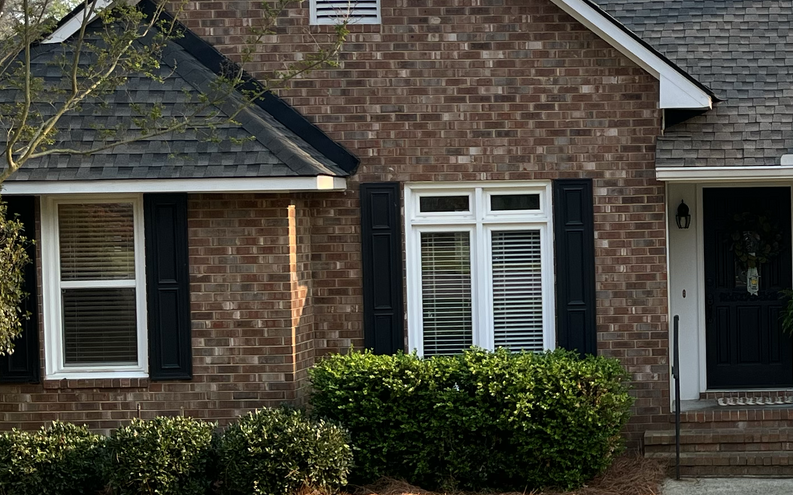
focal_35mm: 79
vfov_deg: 16.5
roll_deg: +1.0
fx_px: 1707
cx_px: 770
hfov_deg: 25.1
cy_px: 257
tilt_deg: -1.1
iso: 50
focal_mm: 5.1
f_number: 1.6
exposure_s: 1/833
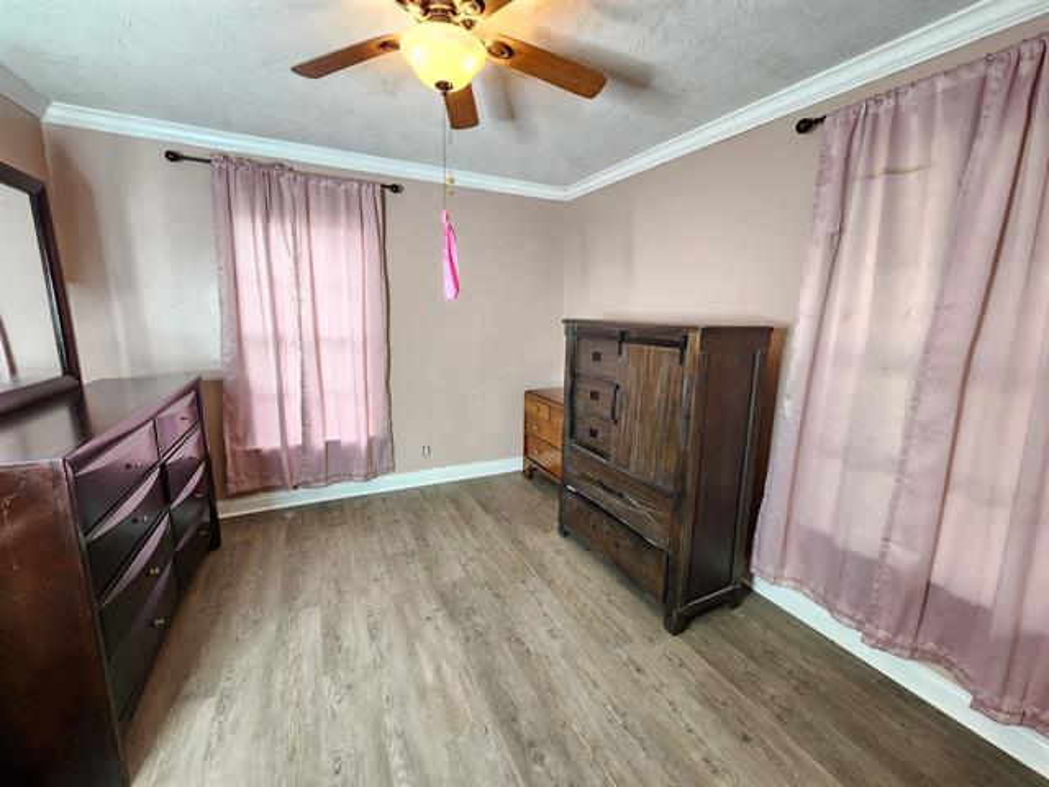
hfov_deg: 106.2
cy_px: 394
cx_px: 524
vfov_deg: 89.9
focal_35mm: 13
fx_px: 394
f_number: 2.2
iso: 320
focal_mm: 2.2
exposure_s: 1/40
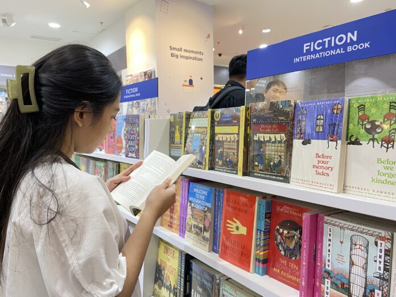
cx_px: 198
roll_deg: +1.3
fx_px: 297
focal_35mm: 26
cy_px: 148
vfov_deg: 53.1
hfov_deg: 67.3
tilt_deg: -5.1
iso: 100
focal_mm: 4.25
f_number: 1.8
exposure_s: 1/50
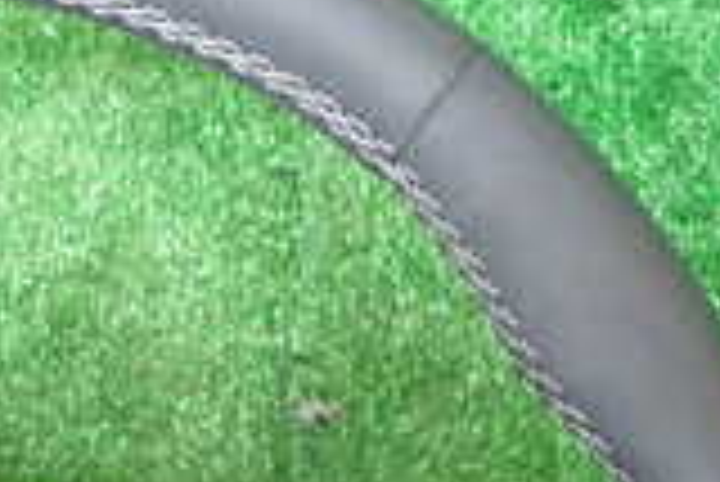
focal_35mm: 117
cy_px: 725
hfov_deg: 16.6
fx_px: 2342
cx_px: -176
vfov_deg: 11.3
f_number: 2.3
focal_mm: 5.4
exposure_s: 1/30
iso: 200
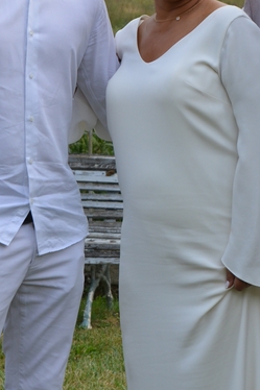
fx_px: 1670
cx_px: 256
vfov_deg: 13.3
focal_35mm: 154
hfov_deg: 8.9
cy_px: 137
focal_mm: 30
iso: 200
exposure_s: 1/125
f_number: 5.6
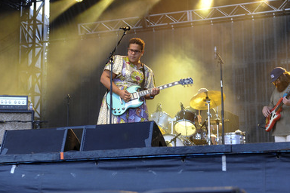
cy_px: 93
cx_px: 166
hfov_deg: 24.7
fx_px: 661
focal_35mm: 82
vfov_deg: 16.7
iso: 1000
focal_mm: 70
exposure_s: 1/500
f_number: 3.2
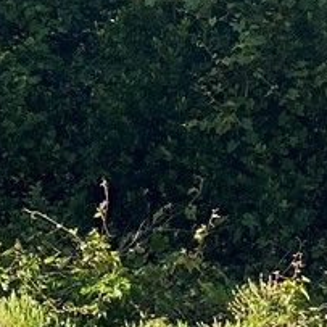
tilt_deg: -1.1
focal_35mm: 181
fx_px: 1934
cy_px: 135
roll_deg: -0.9
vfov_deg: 9.7
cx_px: 124
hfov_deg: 9.7
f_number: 1.8
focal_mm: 4.25
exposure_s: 1/1585
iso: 32
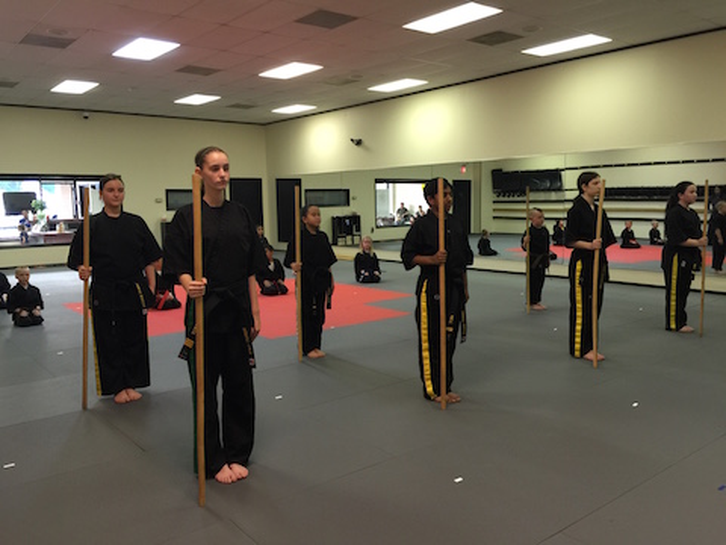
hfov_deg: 61.7
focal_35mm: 29
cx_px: 363
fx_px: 608
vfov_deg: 48.2
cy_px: 272
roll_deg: -0.3
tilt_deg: -6.3
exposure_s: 1/15
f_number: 2.2
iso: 64
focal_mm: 4.15
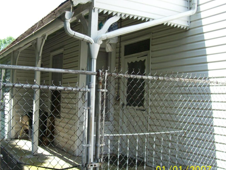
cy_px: 87
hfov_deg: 42.8
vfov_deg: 32.9
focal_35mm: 44
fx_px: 287
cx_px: 93
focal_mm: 6
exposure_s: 1/329
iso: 80
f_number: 2.7
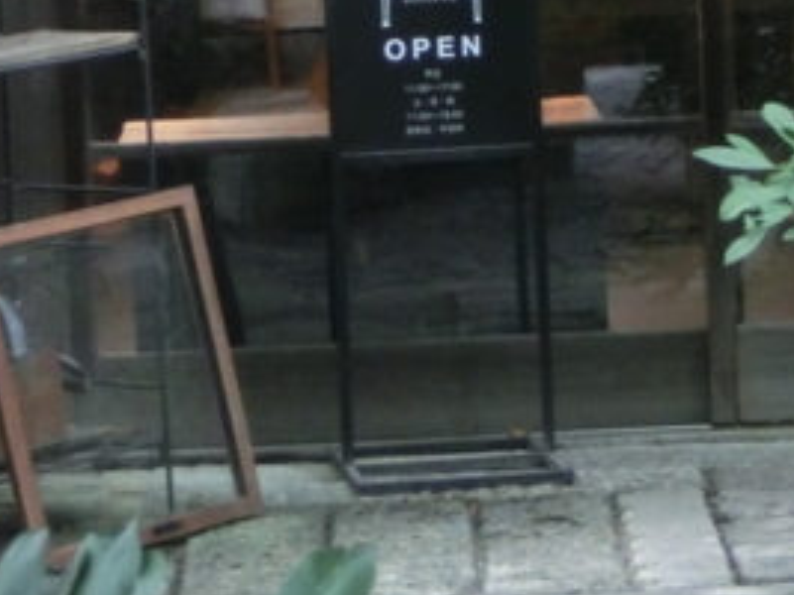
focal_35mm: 234
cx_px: 431
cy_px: -259
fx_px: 5365
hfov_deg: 8.5
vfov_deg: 6.3
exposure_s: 1/80
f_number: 4.9
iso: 800
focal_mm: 13.79
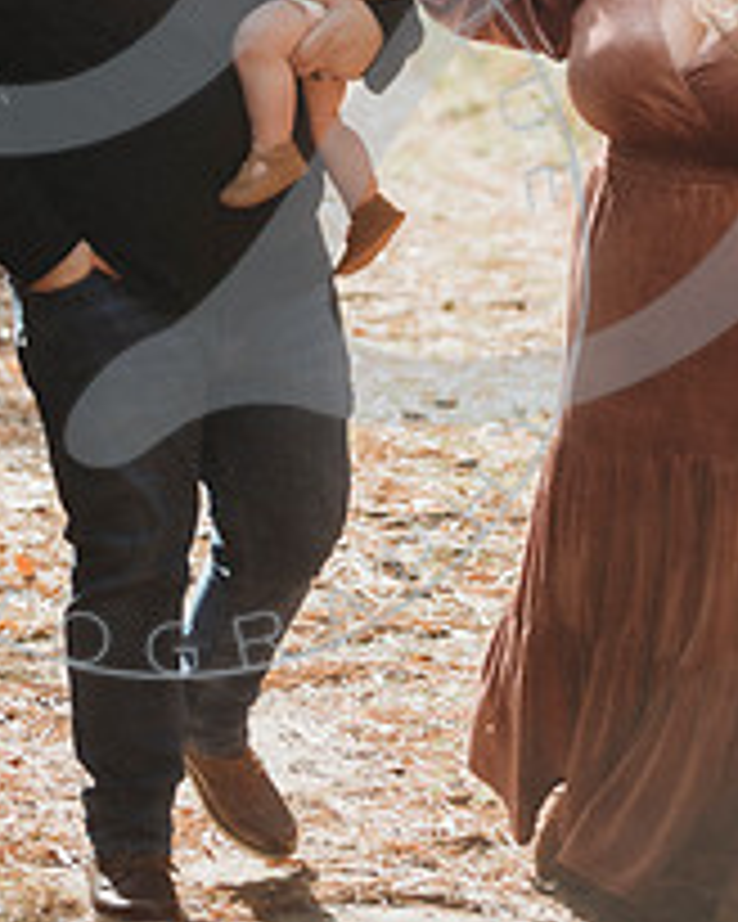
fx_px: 4833
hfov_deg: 8.7
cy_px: -81
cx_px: 374
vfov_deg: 10.8
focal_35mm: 177
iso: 100
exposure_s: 1/400
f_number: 2.8
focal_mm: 86
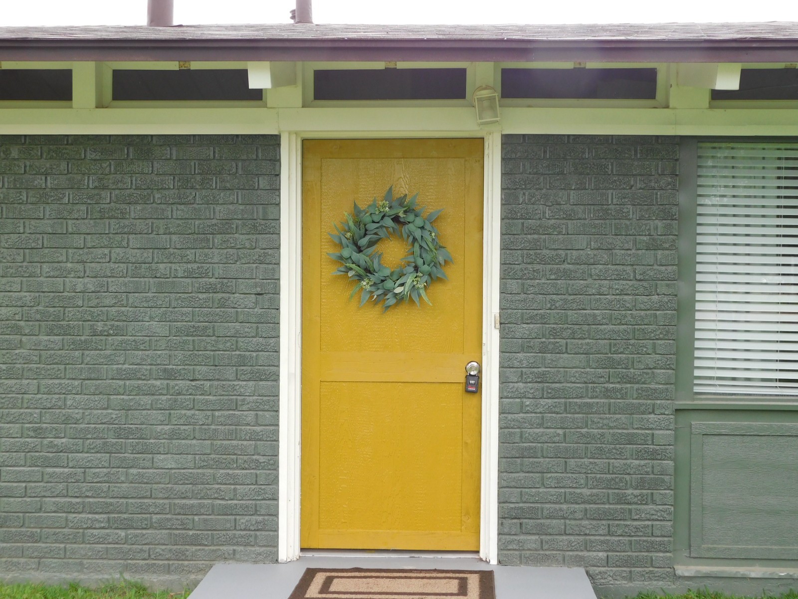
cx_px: 399
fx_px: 1037
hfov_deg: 42.1
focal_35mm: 45
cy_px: 300
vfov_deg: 32.2
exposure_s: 1/125
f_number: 3.7
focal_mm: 8
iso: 125
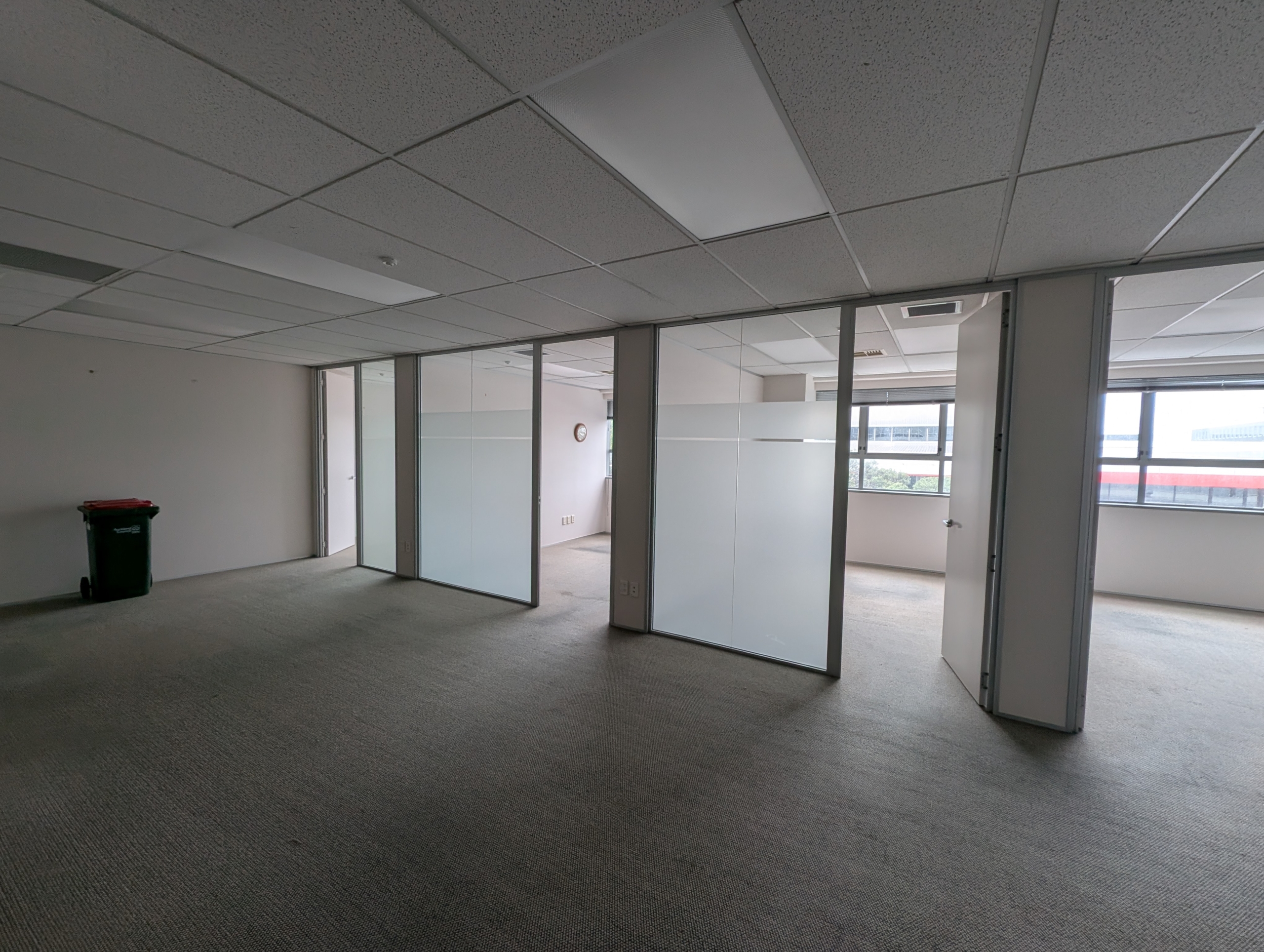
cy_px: 476
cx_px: 632
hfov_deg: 106.1
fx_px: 475
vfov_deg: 90.1
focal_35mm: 13
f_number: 2.2
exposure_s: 1/50.7
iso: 64
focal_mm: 1.95
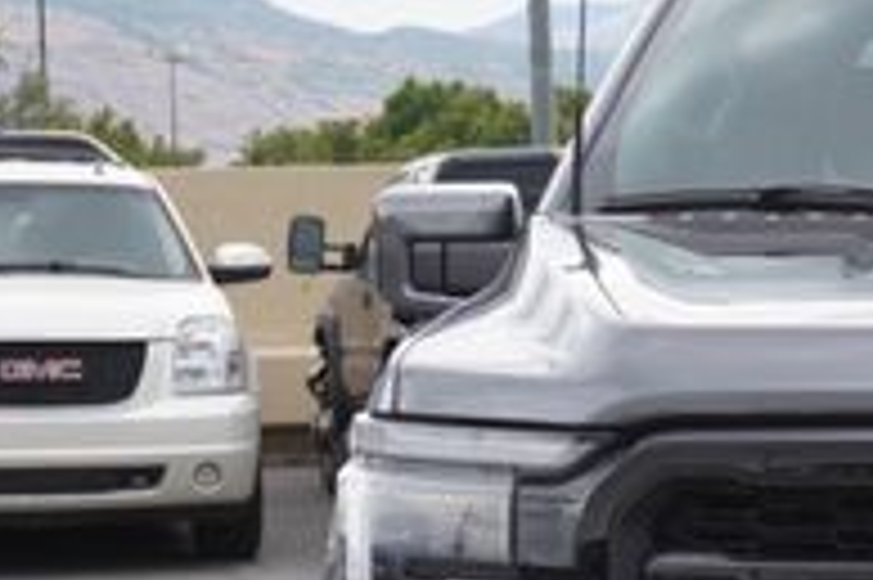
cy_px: 737
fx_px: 3723
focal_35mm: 154
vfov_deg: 8.8
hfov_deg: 13.0
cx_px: 1053
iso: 100
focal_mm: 31
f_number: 5.6
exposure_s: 1/100
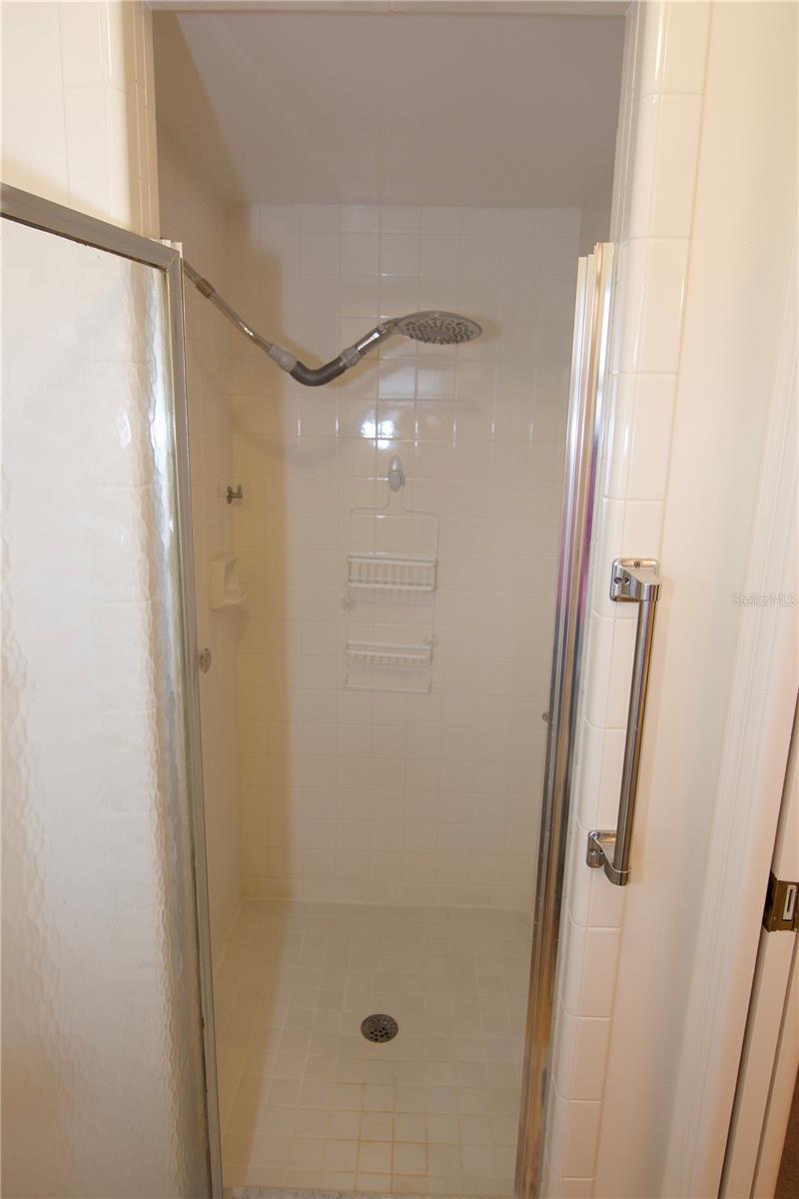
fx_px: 699
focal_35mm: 21
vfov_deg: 81.2
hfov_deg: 59.5
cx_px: 400
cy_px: 600
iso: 320
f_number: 4
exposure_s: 1/60
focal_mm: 14
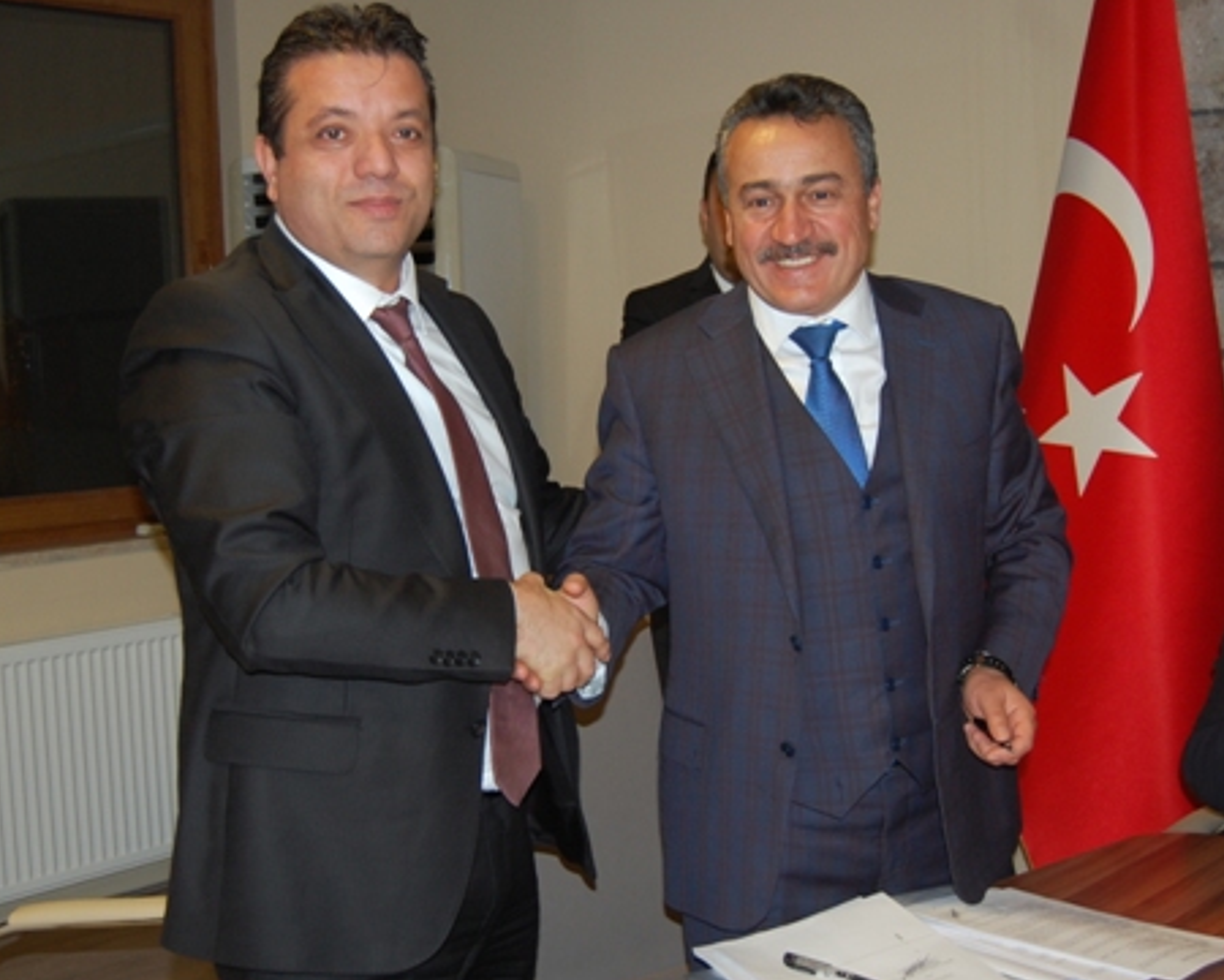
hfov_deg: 38.7
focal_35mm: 48
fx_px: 1739
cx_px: 544
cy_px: 528
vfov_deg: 31.4
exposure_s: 1/60
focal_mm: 24
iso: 400
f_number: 4
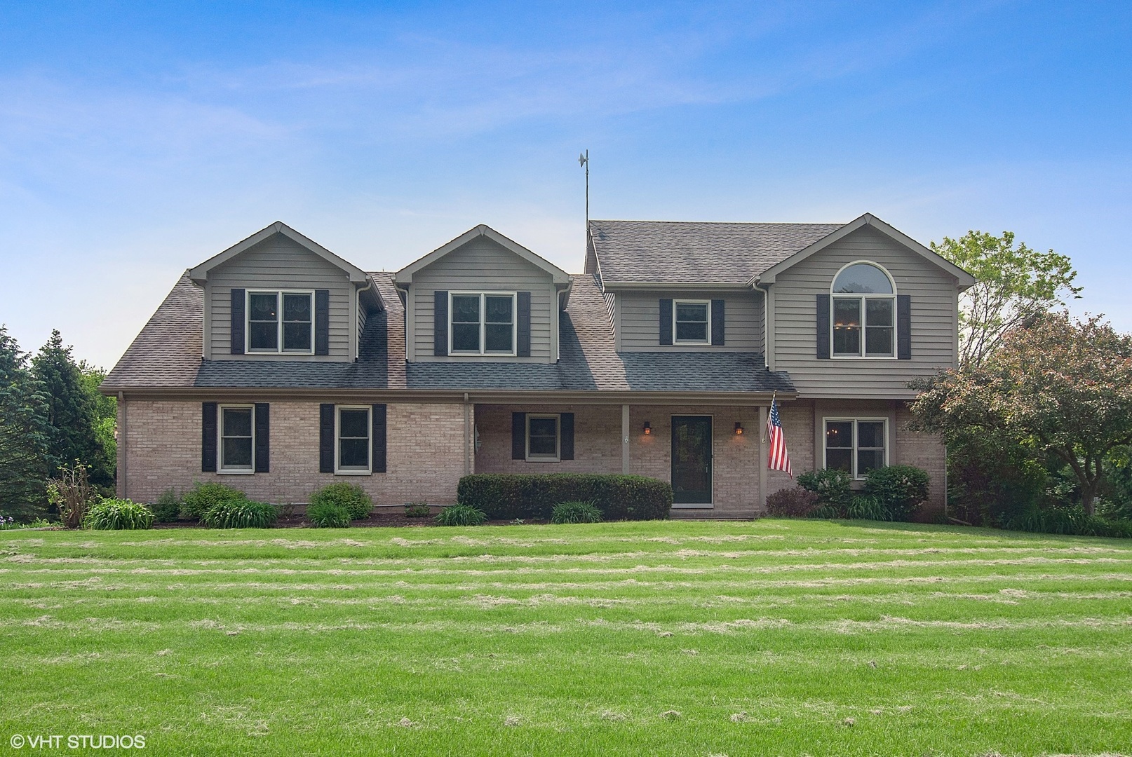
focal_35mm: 36
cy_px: 378
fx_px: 1133
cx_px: 566
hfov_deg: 53.1
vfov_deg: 37.0
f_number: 9
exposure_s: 1/250
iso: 200
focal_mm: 24
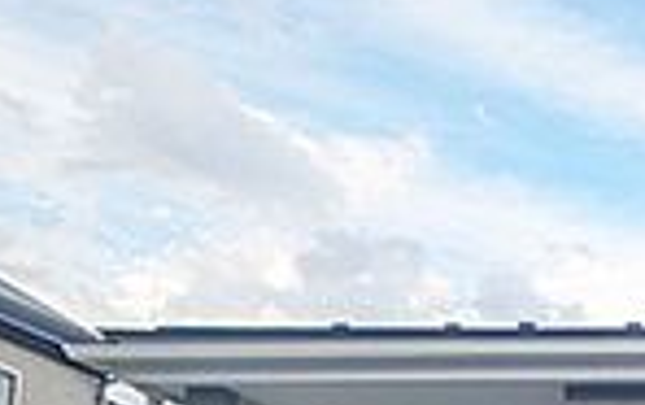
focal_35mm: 60
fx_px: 1056
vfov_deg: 18.6
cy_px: 649
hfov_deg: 25.1
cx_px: 989
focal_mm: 1.83
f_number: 2.2
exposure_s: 1/837
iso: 139
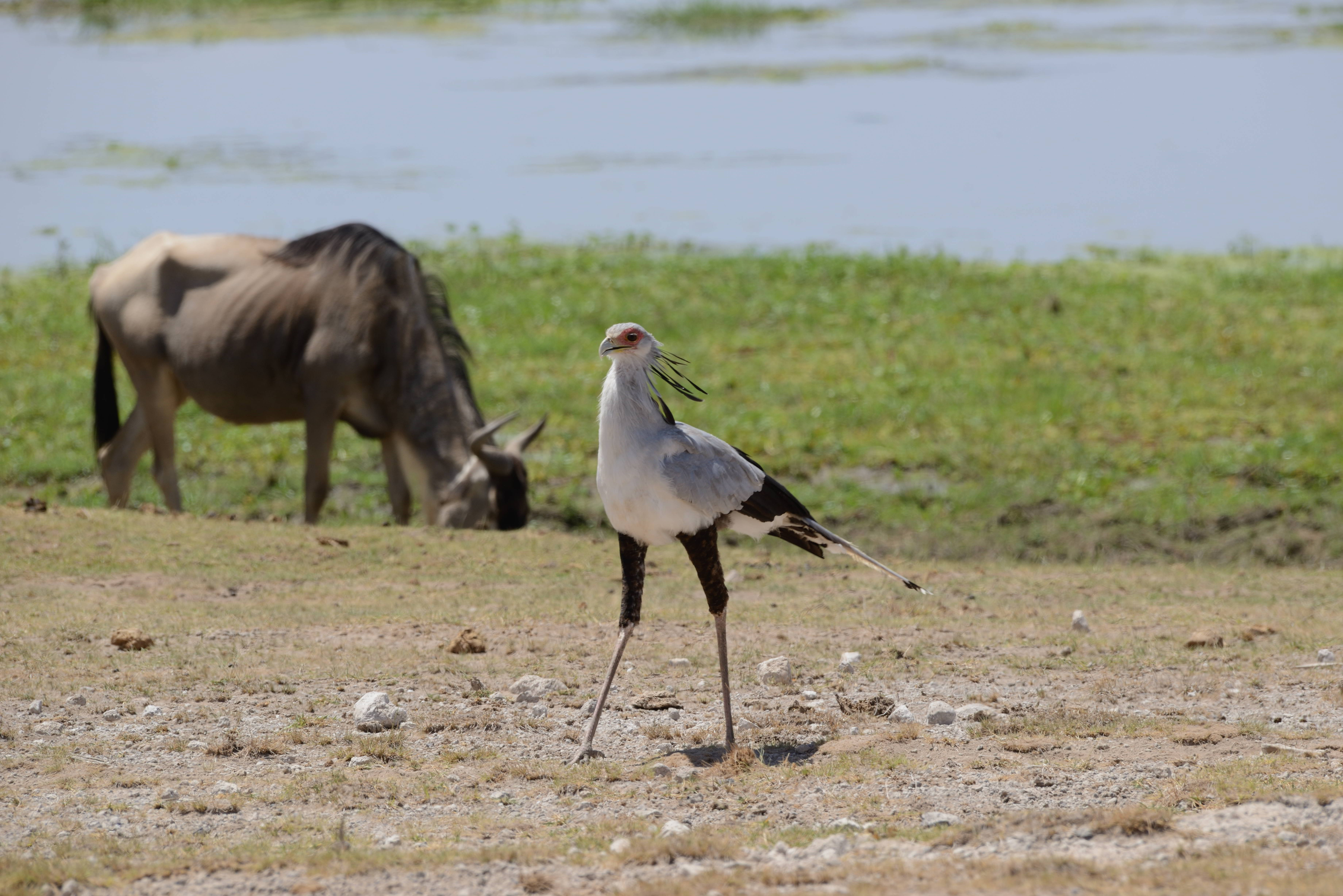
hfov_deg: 3.4
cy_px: 448
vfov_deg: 2.3
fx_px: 22389
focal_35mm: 600
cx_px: 672
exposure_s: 1/200
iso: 250
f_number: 13
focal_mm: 600
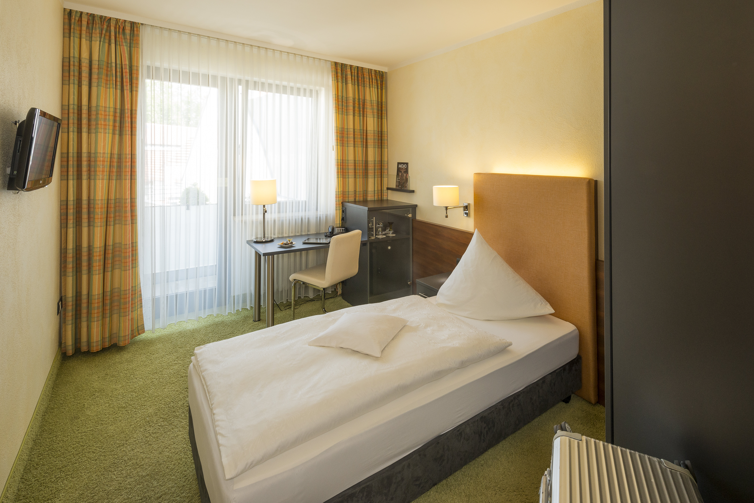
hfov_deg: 100.4
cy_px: 252
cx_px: 377
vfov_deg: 77.4
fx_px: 314
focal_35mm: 15
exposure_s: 1/10
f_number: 14
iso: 500
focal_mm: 15
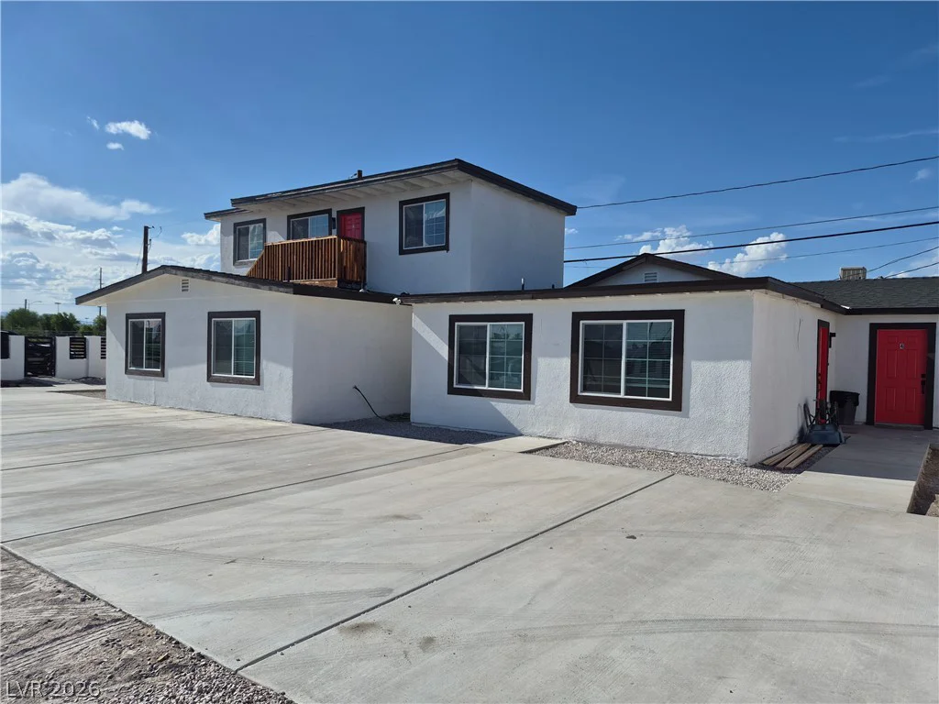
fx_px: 624
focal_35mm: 23
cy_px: 352
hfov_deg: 73.9
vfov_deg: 58.9
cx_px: 470
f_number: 1.8
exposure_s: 1/7696
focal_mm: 5.4
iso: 50
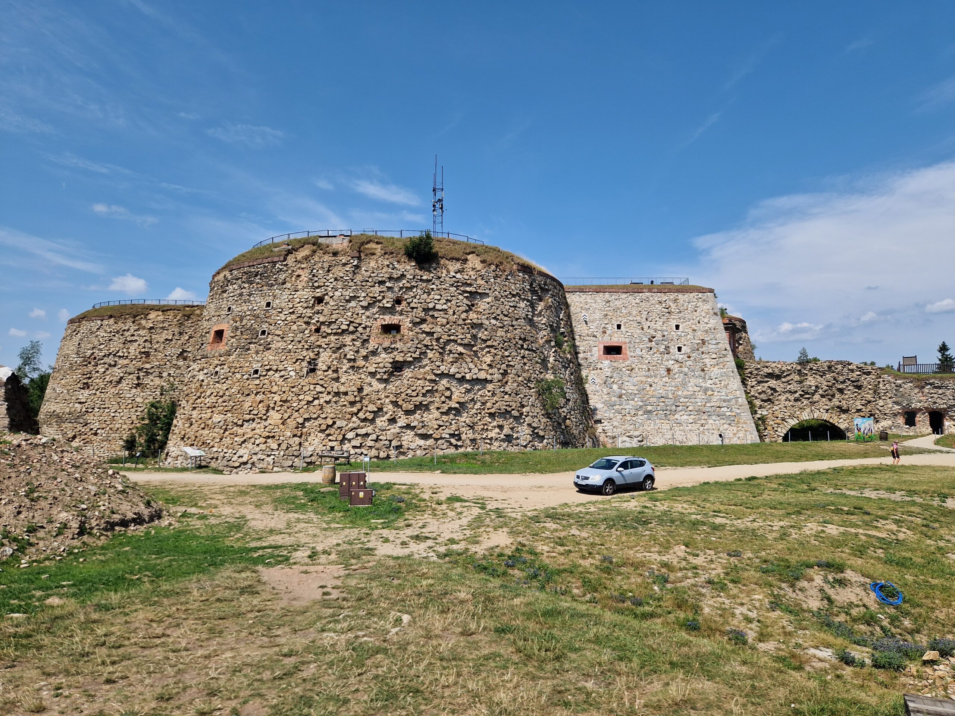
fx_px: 635
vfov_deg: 58.9
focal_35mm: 23
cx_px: 478
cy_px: 358
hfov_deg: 73.9
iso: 50
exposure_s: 1/2328
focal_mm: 5.4
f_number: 1.8
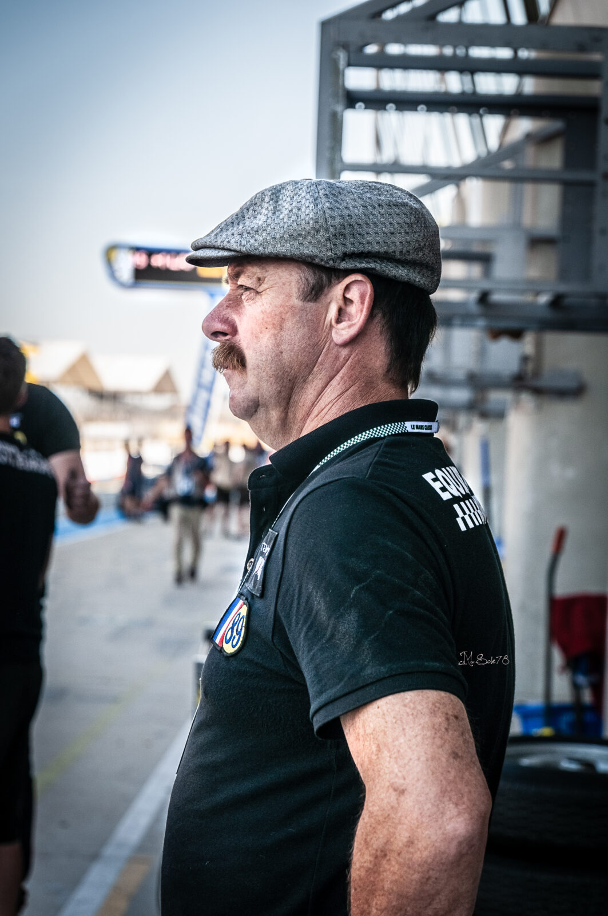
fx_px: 1904
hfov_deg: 18.1
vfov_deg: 27.0
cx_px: 304
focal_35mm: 75
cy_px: 458
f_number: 4
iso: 160
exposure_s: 1/500
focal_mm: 50
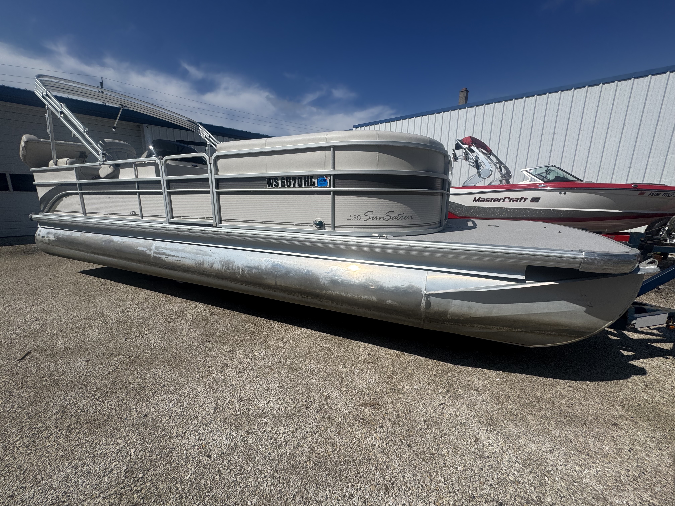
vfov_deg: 85.7
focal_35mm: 14
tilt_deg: -12.1
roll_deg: -1.4
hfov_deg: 102.1
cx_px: 338
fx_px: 273
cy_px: 253
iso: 32
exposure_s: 1/3906
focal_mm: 2.22
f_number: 2.2
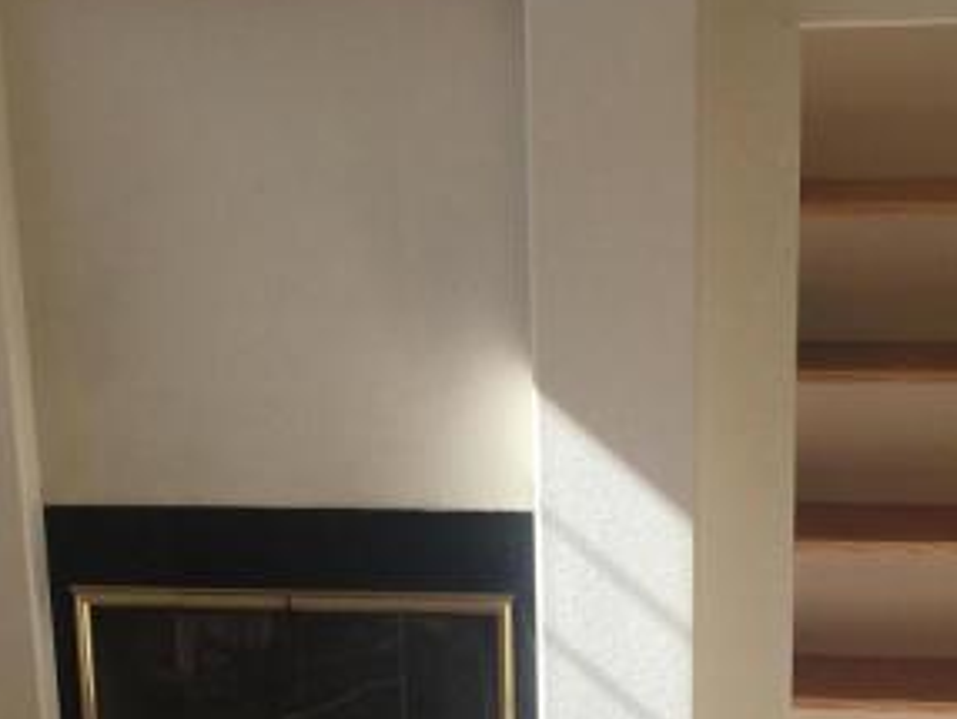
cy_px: 528
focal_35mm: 81
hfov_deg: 24.1
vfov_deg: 18.1
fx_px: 2241
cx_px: 425
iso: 32
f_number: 2.2
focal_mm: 4.15
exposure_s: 1/449
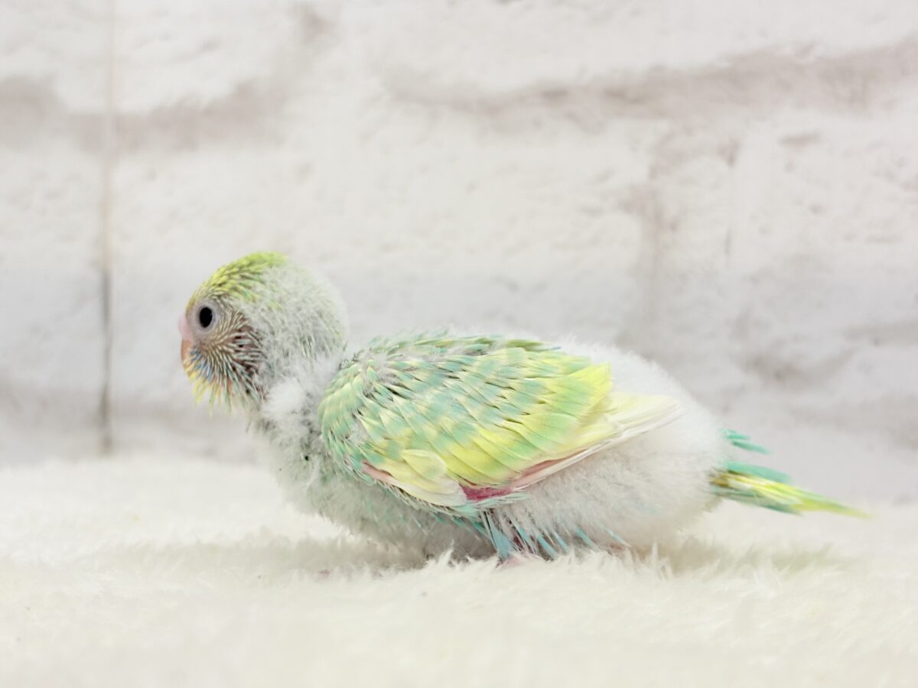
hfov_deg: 36.8
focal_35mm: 52
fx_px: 1379
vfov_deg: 28.0
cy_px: 344
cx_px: 459
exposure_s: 1/50
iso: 32
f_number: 1.6
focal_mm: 5.96
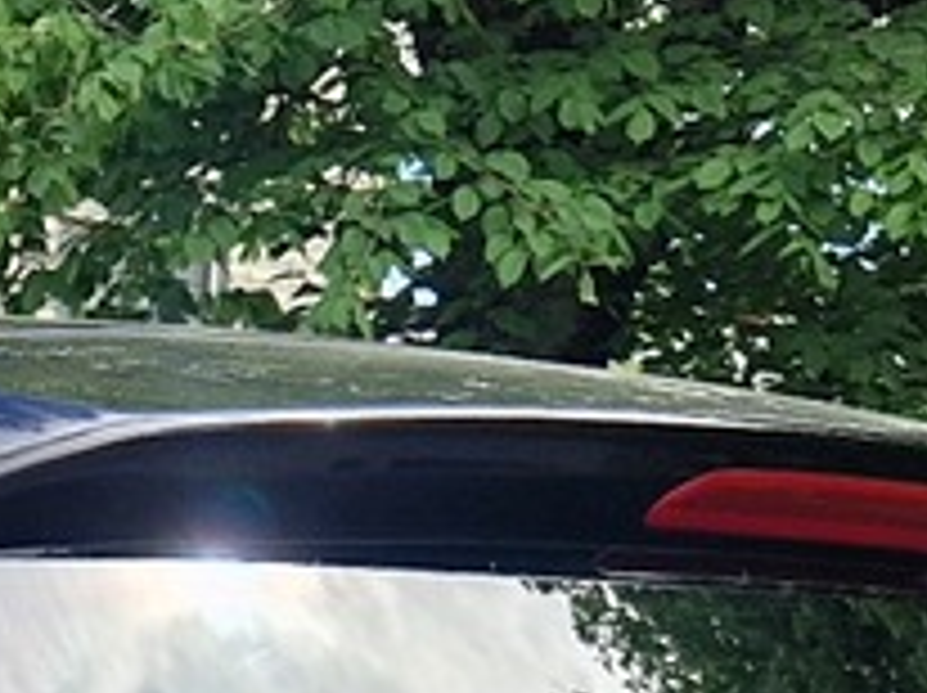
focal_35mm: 179
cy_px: 2038
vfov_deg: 7.4
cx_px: -504
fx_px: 4788
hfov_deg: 10.6
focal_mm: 5.4
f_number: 1.8
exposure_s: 1/350
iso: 50
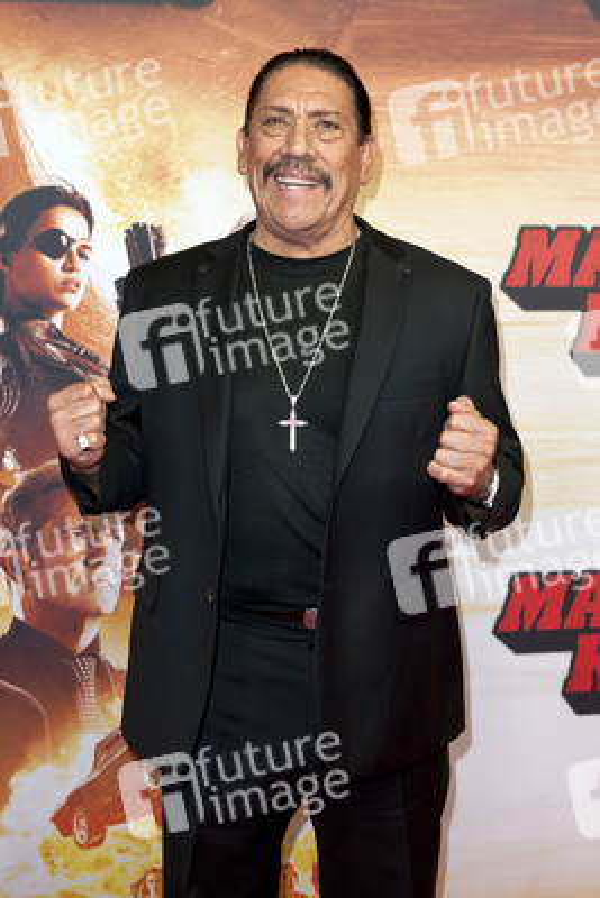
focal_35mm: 60
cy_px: 449
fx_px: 1499
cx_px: 300
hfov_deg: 22.6
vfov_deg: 33.4
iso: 800
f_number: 5
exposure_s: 1/250
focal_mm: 60
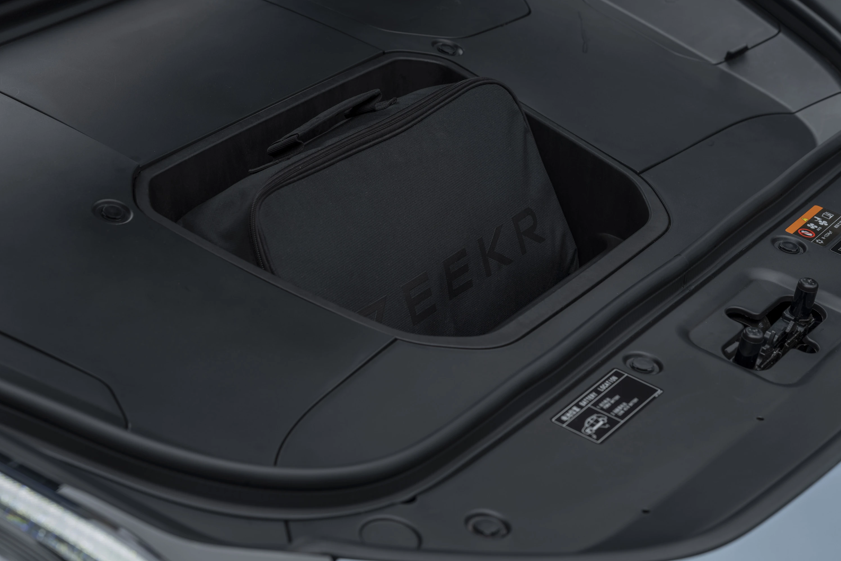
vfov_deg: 15.0
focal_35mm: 91
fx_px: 2126
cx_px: 422
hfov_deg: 22.4
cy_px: 260
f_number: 8
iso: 100
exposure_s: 1/2
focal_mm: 110
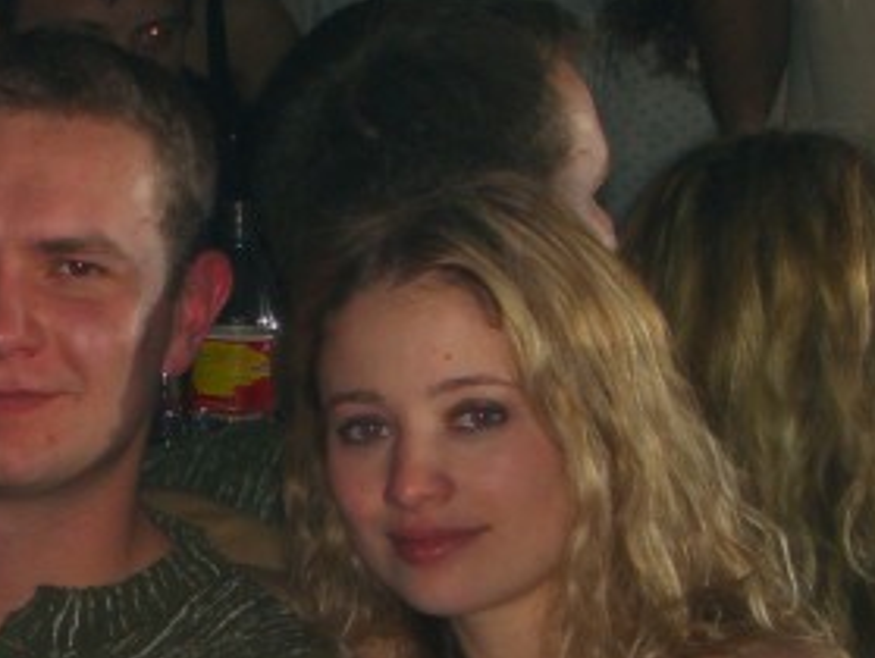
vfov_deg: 6.5
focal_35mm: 229
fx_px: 5796
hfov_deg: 8.5
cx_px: -166
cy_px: 624
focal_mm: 16.6
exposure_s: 1/60
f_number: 4.4
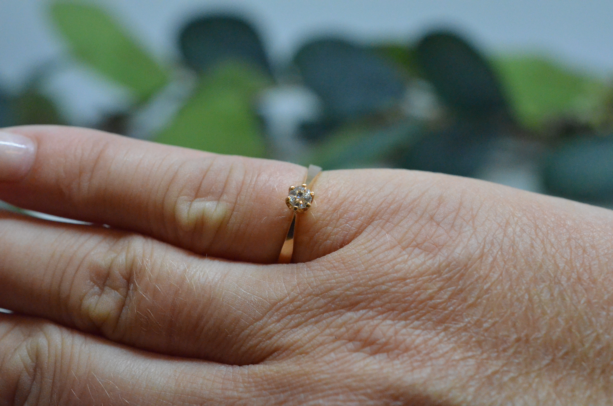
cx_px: 306
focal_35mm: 60
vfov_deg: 22.5
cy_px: 203
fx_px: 1020
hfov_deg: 33.5
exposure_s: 1/1250
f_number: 7.1
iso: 6400
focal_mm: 40
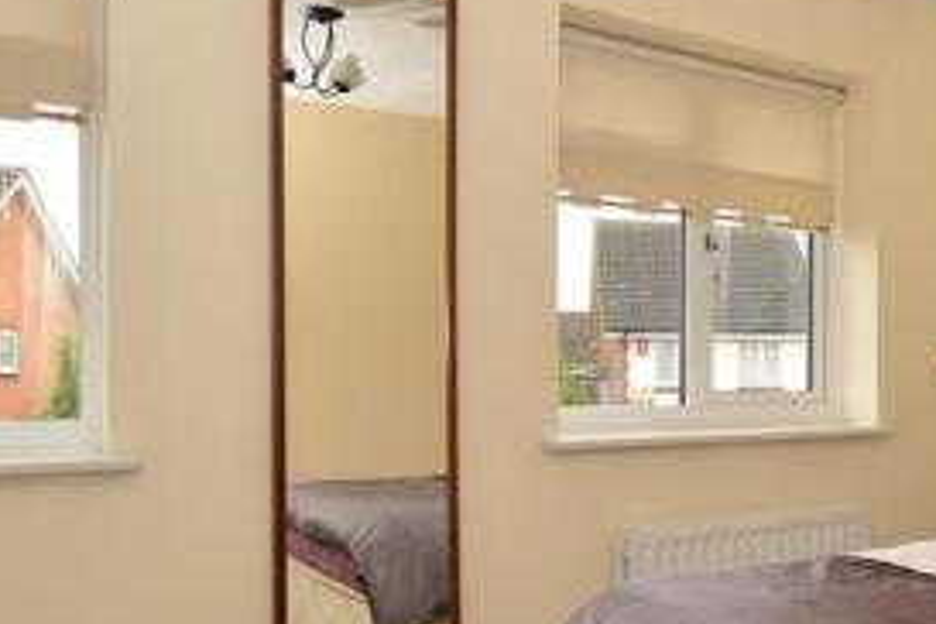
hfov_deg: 47.7
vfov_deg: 36.8
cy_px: 369
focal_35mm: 36
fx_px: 936
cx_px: 843
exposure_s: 1/60
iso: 400
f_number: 5
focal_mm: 10
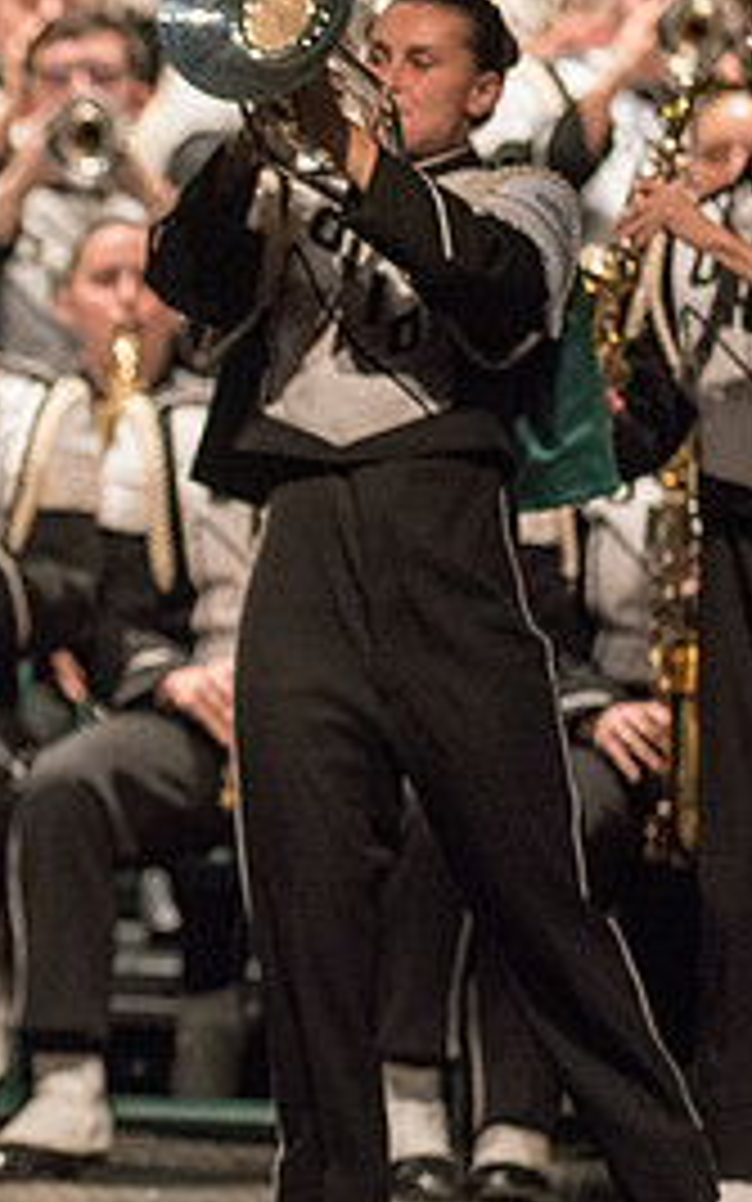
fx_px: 21762
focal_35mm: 664
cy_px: 493
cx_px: -423
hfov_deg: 2.0
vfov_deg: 3.2
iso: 4000
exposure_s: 1/500
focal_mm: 300
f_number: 2.8
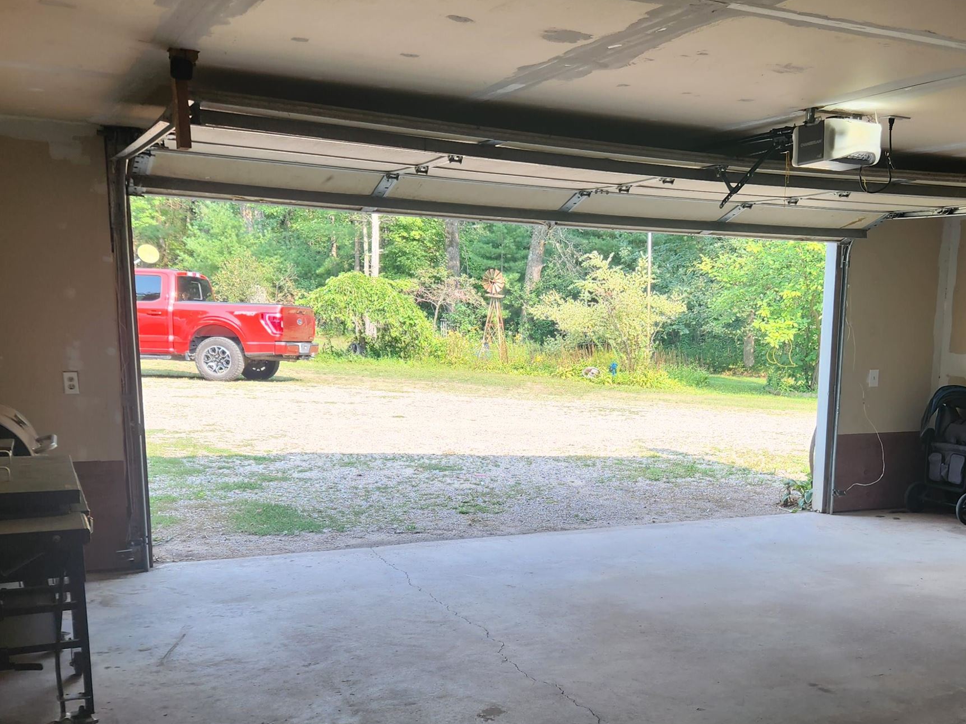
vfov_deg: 34.6
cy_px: 517
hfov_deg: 44.8
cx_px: 673
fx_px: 1144
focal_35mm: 41
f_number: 1.8
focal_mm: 5.4
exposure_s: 1/180
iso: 40
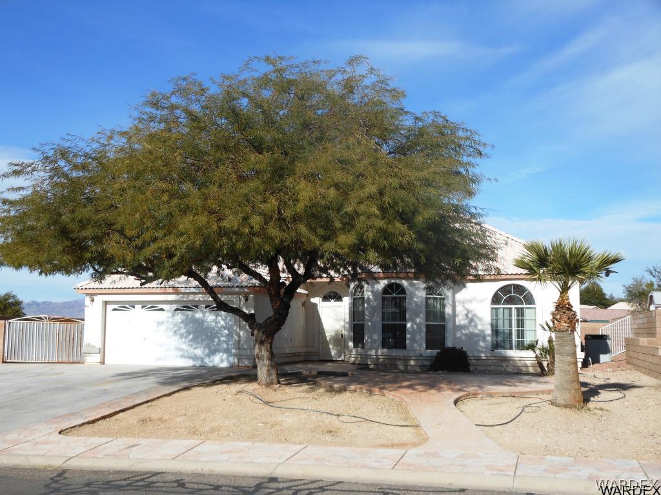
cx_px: 330
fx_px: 726
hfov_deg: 49.0
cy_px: 248
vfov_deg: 37.7
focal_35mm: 38
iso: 80
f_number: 3.6
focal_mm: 6.8
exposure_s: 1/1000
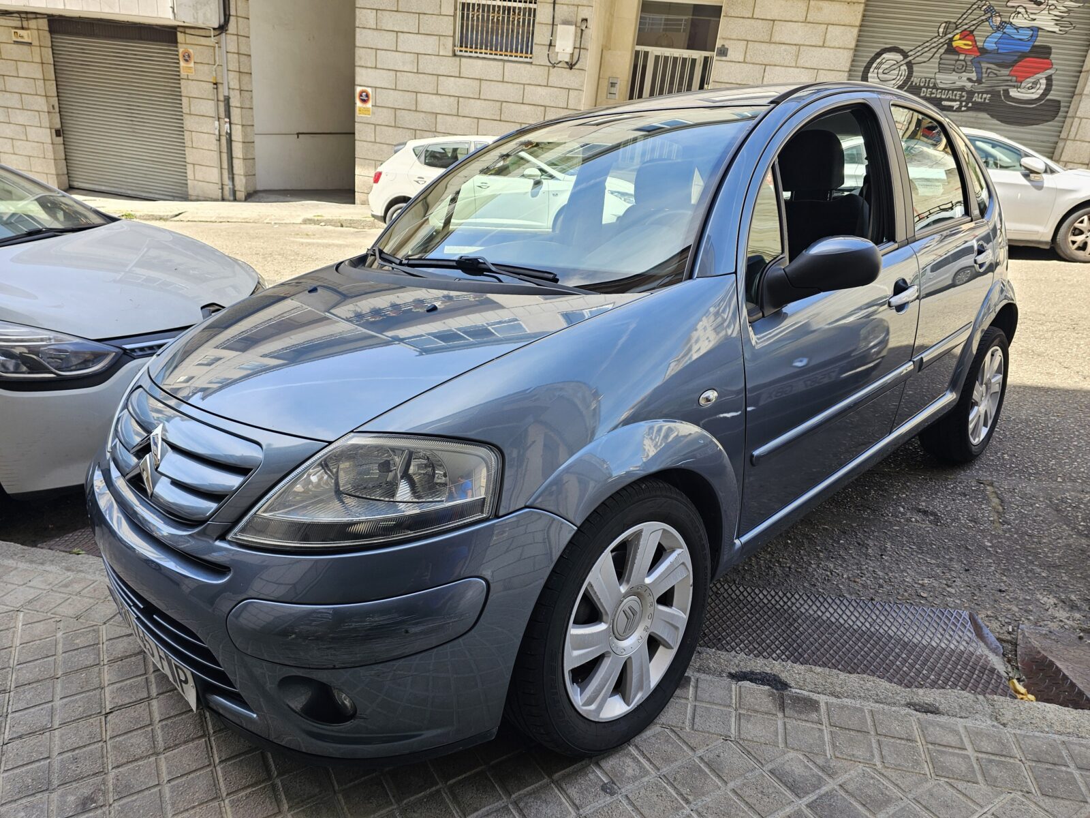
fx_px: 724
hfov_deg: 73.9
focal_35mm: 23
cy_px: 409
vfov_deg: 58.9
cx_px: 545
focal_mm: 6.3
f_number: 1.7
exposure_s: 1/100
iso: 12
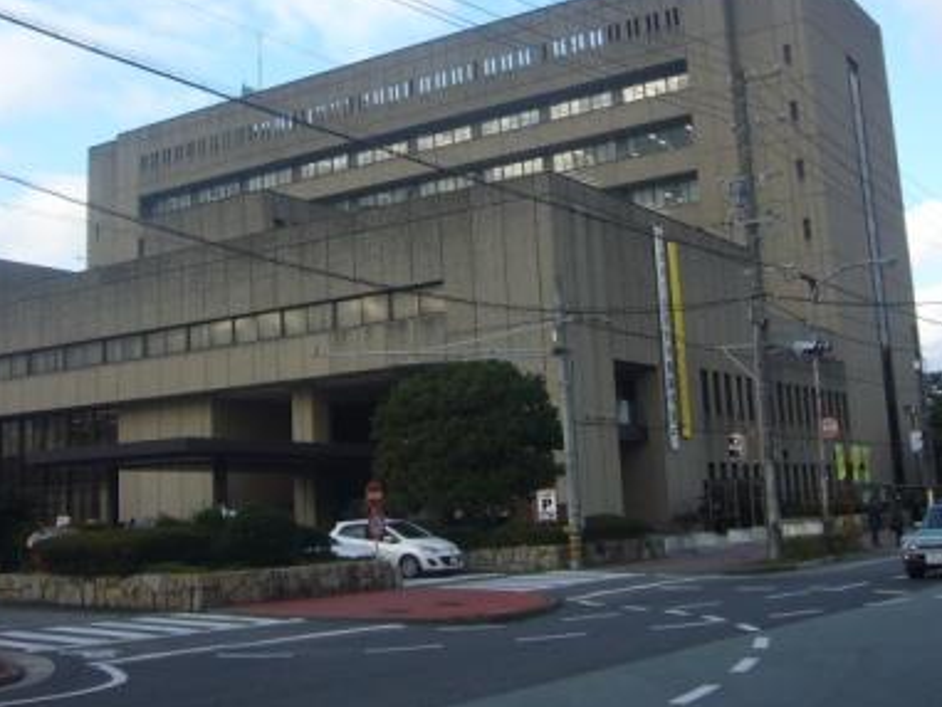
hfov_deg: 40.4
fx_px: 1279
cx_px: 448
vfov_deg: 30.9
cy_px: 302
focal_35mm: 47
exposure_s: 1/500
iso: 80
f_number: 2.8
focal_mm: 4.7
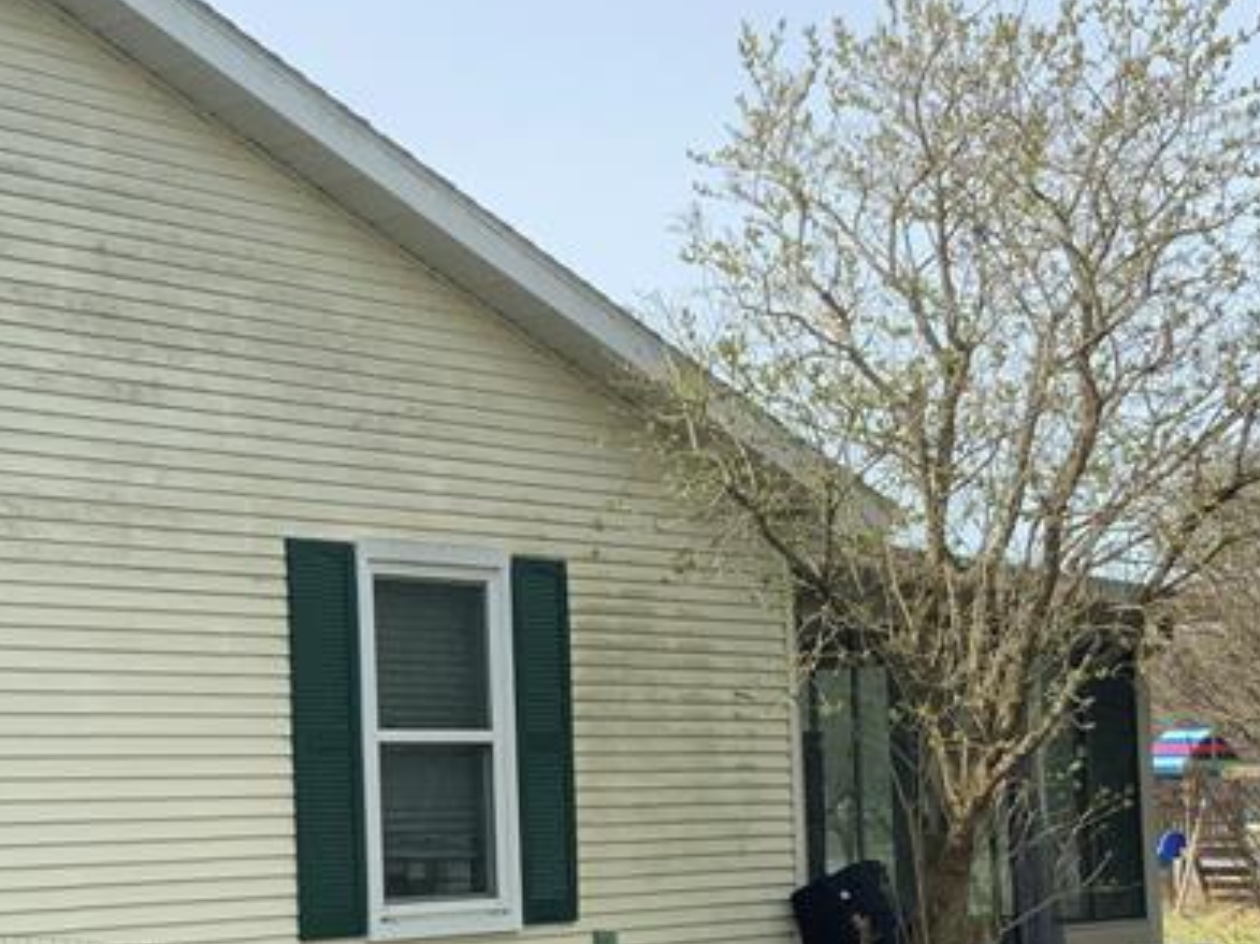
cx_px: 193
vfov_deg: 19.2
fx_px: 2766
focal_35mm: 76
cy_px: 706
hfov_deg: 25.1
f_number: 1.8
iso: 16
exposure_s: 1/1412
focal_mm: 3
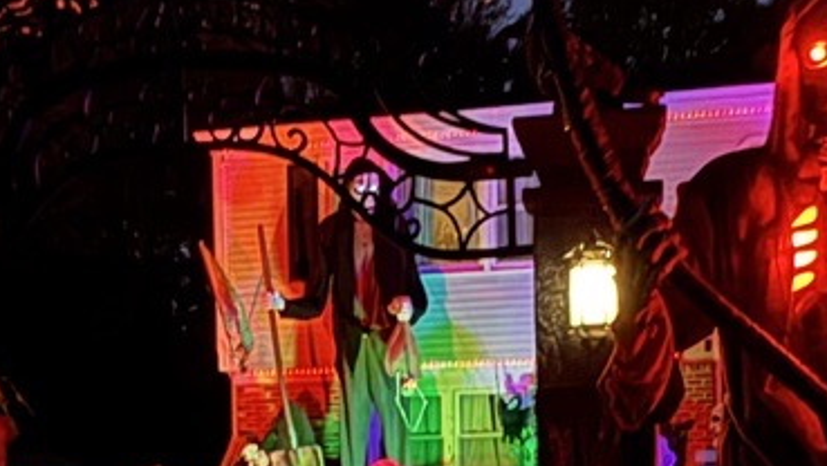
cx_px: 401
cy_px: 530
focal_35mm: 62
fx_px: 1360
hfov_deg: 33.8
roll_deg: +1.3
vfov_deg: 18.6
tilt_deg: +0.5
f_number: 2.2
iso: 2500
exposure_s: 1/8
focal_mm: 2.22
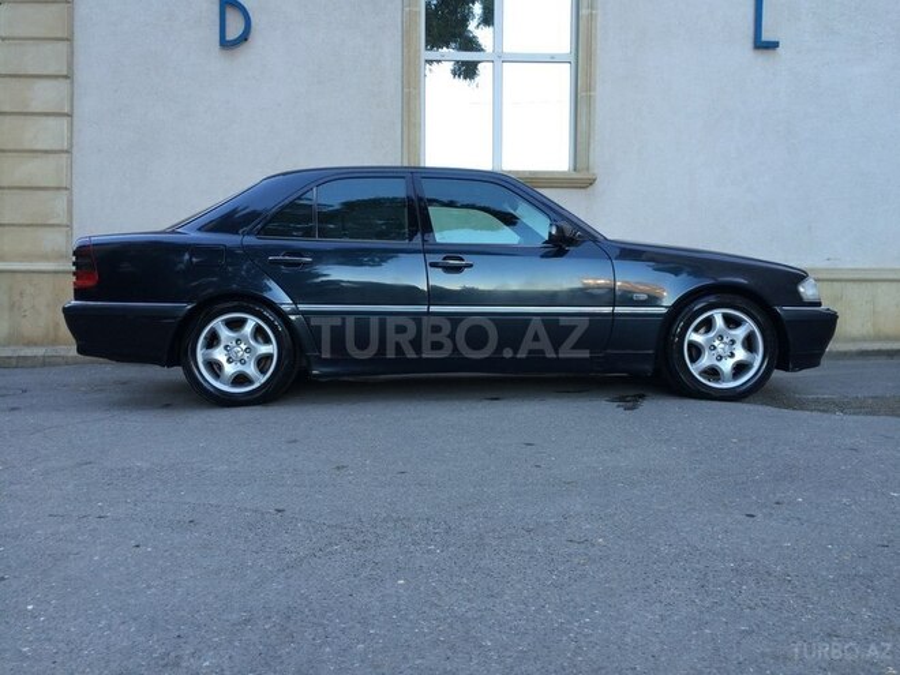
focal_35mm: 29
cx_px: 450
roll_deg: +0.2
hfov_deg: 61.7
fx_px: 754
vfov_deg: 48.2
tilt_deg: -1.1
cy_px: 338
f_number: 2.2
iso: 40
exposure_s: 1/60
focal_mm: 4.15
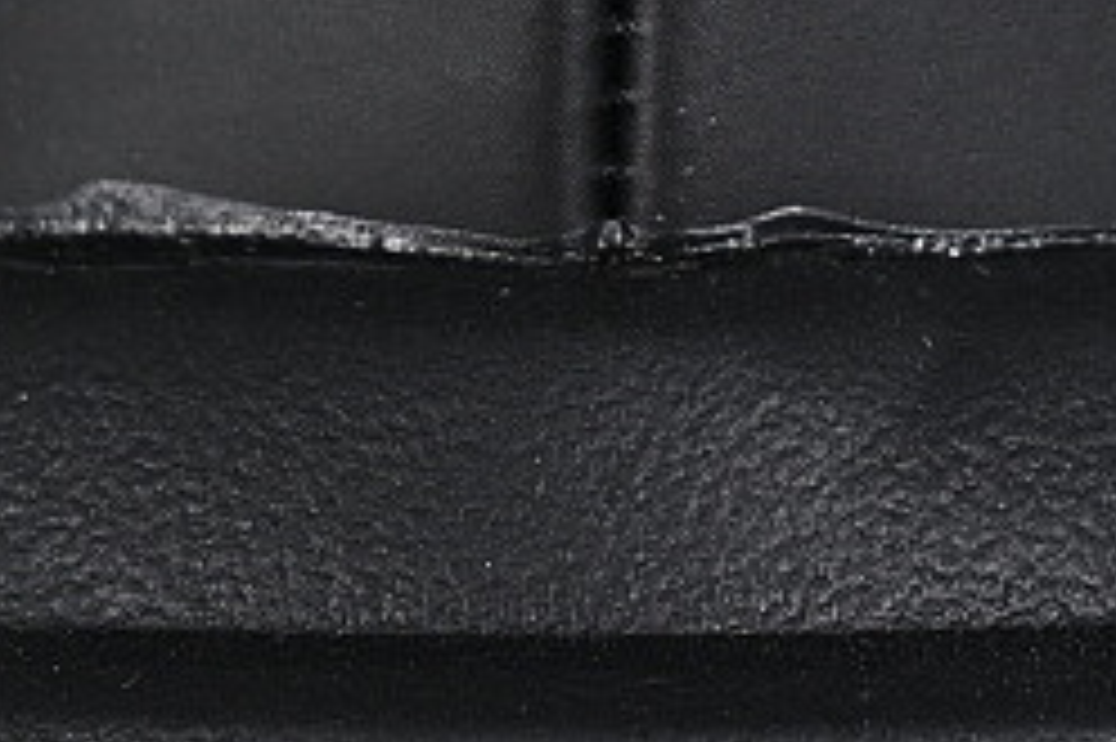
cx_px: 567
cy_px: -117
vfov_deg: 4.2
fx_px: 10130
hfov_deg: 6.3
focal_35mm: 327
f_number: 6.3
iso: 160
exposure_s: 1/60
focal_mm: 50
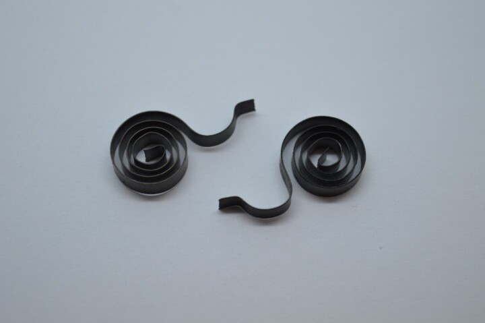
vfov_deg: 19.7
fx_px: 929
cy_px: 162
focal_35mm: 69
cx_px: 242
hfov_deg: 29.3
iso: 360
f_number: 5.6
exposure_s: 1/125
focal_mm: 46
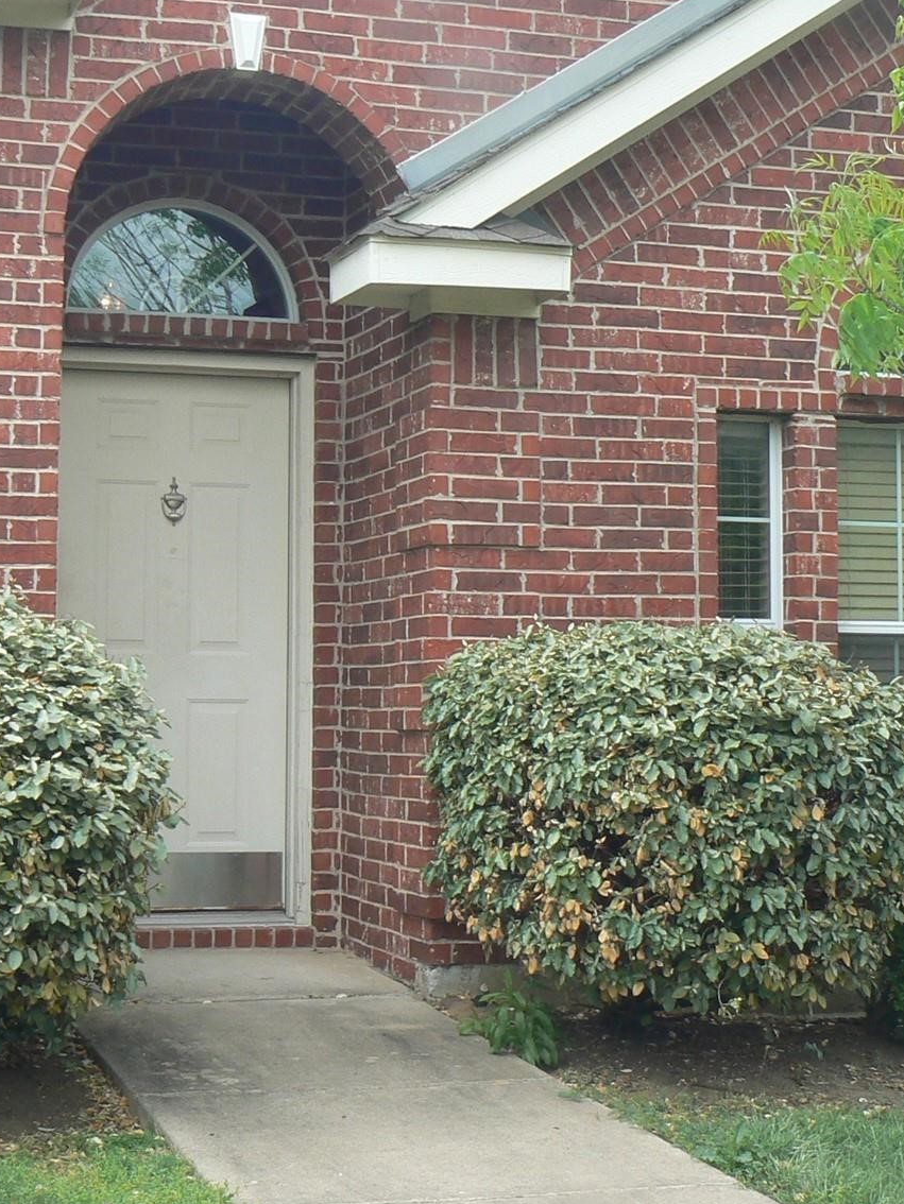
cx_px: 342
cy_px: 450
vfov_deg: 29.7
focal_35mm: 65
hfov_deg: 22.5
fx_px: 2262
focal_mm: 6
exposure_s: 1/125
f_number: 5.6
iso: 80
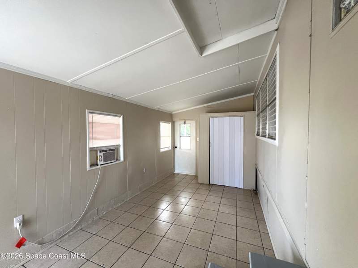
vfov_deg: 89.9
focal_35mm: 13
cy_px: 134
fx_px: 134
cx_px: 179
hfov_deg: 106.2
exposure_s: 1/99
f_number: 1.8
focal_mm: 1.57
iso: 125
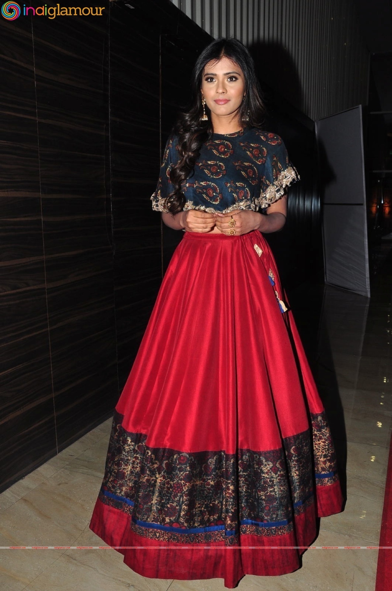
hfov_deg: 41.6
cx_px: 196
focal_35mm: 32
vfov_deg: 59.6
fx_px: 516
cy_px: 296
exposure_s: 1/125
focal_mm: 21
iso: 400
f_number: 10
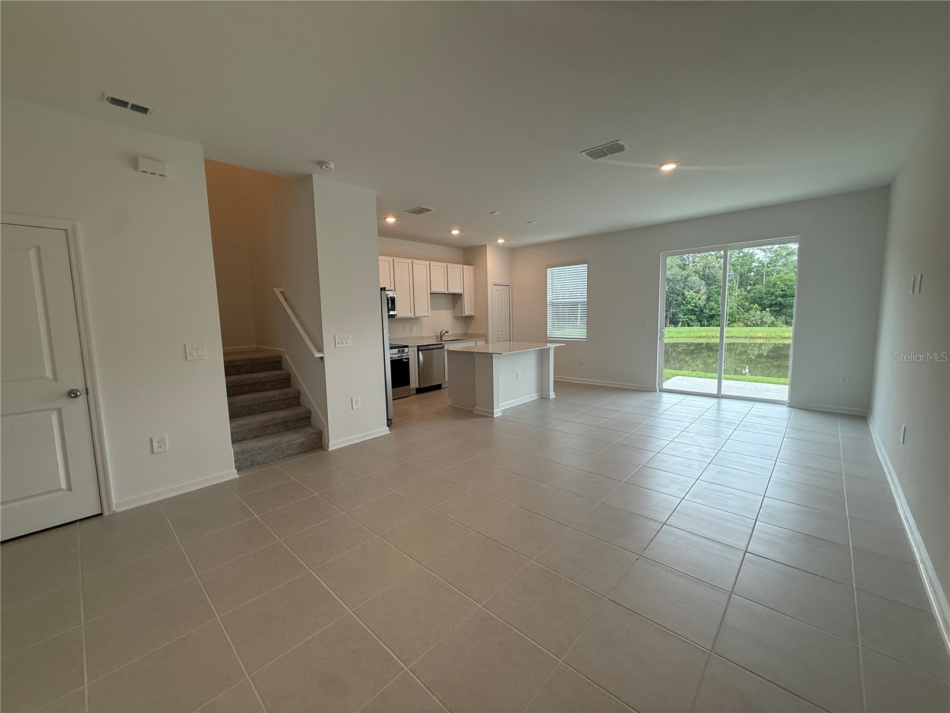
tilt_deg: -5.8
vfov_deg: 85.7
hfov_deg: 102.1
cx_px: 475
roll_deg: +1.1
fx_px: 384
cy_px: 356
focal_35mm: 14
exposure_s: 1/120
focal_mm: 2.22
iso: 100
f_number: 2.2
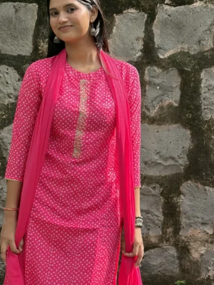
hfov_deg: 16.7
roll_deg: -0.7
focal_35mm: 88
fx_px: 725
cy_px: 208
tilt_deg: -7.7
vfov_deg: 22.1
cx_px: 66
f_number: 1.6
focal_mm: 5.96
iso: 50
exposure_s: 1/591
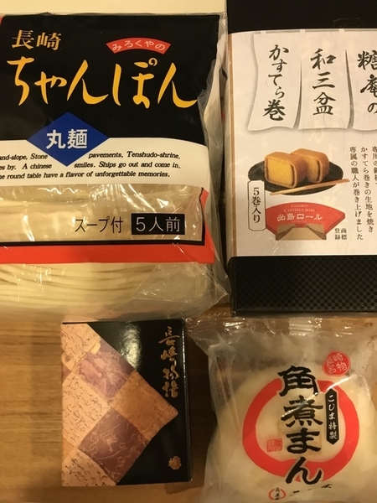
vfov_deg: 63.4
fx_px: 407
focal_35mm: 28
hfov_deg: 49.7
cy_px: 252
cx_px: 188
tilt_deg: -82.5
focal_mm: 3.99
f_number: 1.8
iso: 50
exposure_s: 1/17
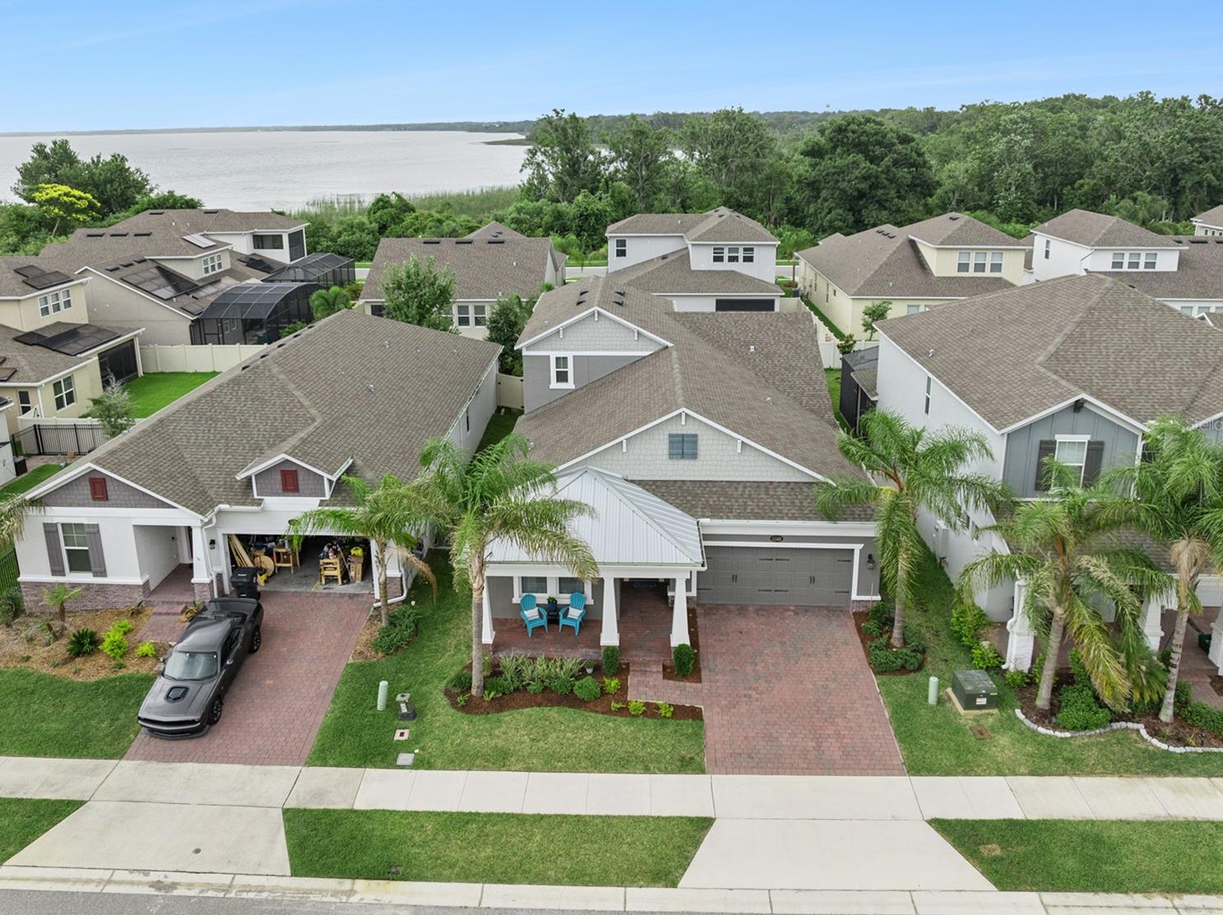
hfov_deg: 67.3
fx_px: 918
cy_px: 424
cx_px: 601
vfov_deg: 52.9
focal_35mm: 26
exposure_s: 1/1600
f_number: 2.8
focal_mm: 12.3
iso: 180
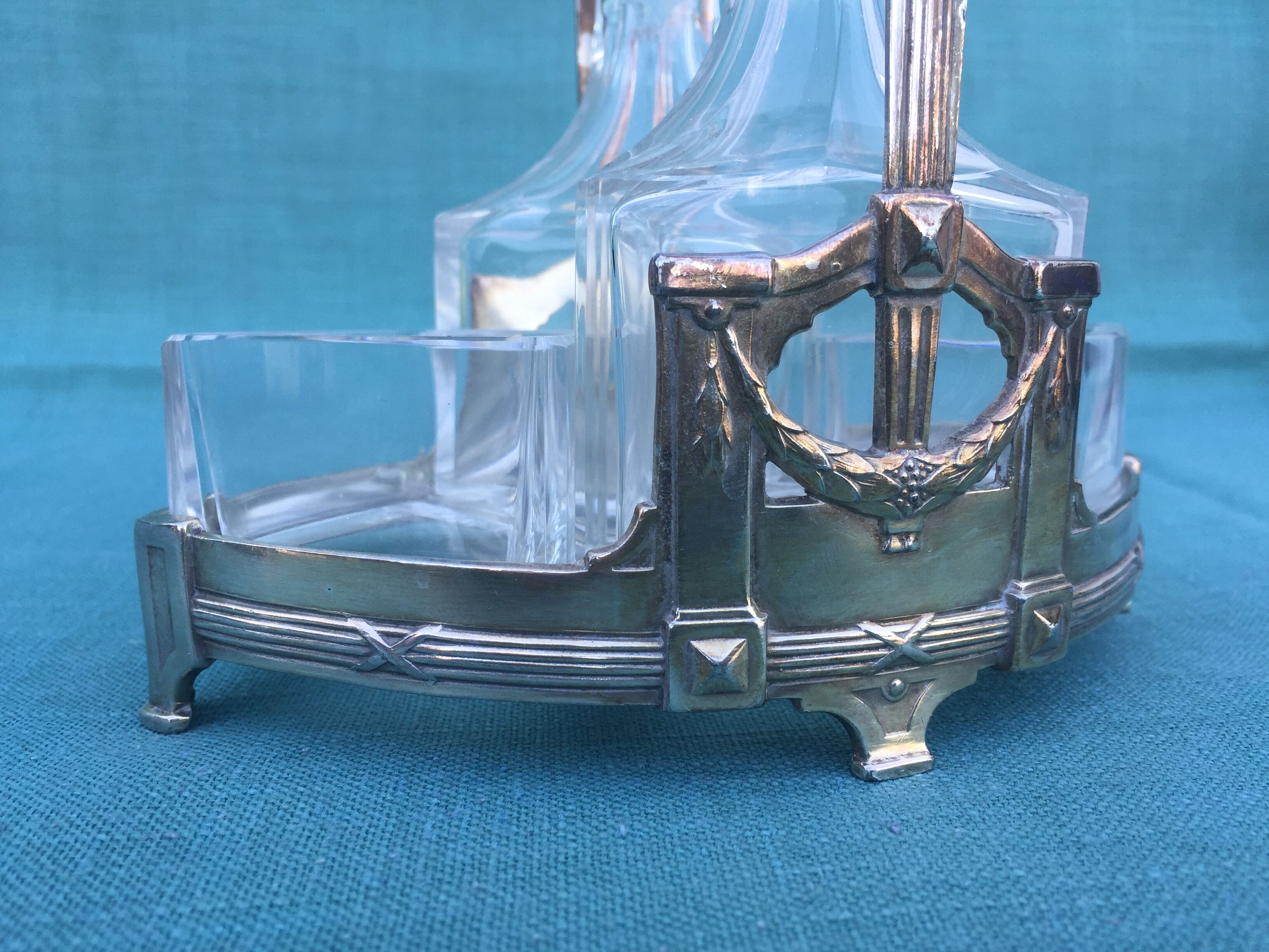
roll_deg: +0.0
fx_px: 1063
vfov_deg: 48.2
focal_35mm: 29
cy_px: 476
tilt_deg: -6.7
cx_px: 634
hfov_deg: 61.7
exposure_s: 1/214
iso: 32
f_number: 2.2
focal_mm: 4.15
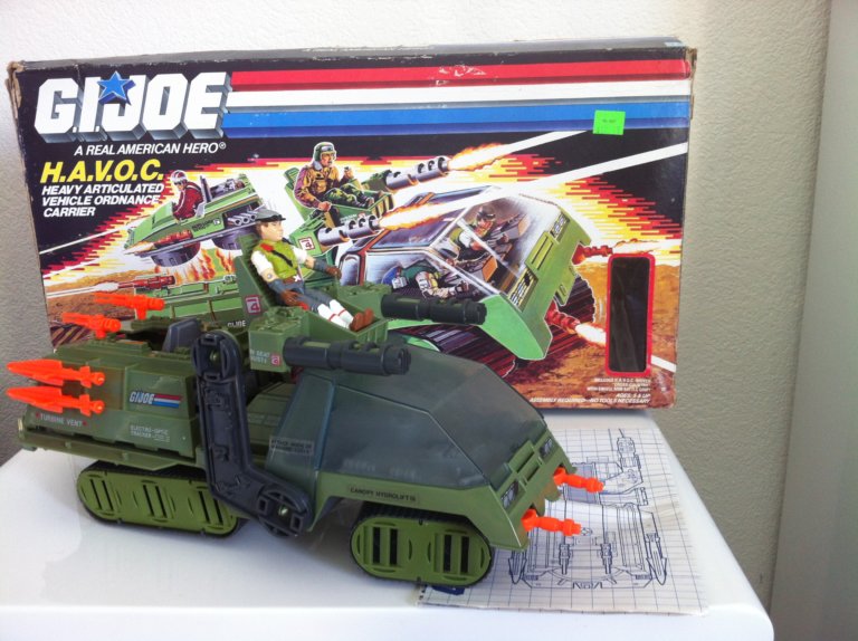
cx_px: 429
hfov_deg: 52.7
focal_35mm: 35
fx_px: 866
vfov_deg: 40.6
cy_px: 320
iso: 80
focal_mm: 3.85
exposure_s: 1/20
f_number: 2.8
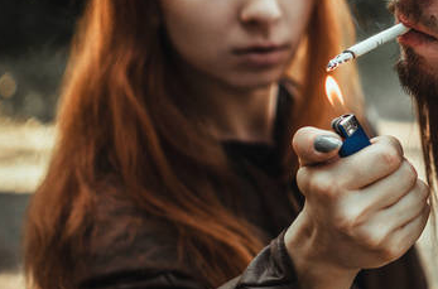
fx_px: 1322
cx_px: 439
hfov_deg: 18.3
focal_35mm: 109
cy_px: 11
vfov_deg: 12.4
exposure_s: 1/400
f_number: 2
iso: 100
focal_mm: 35
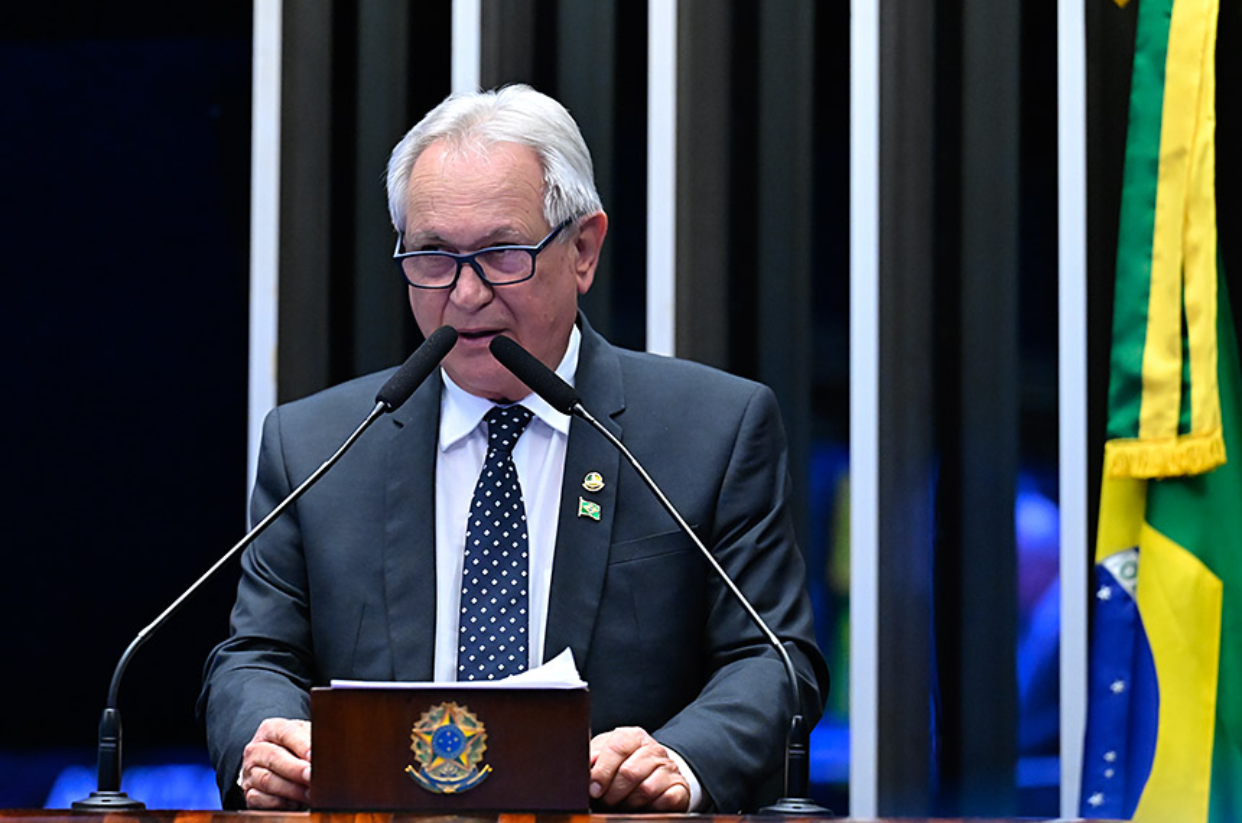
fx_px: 4821
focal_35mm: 140
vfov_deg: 9.8
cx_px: 621
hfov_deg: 14.7
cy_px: 412
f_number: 3.5
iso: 6400
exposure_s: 1/200
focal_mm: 140
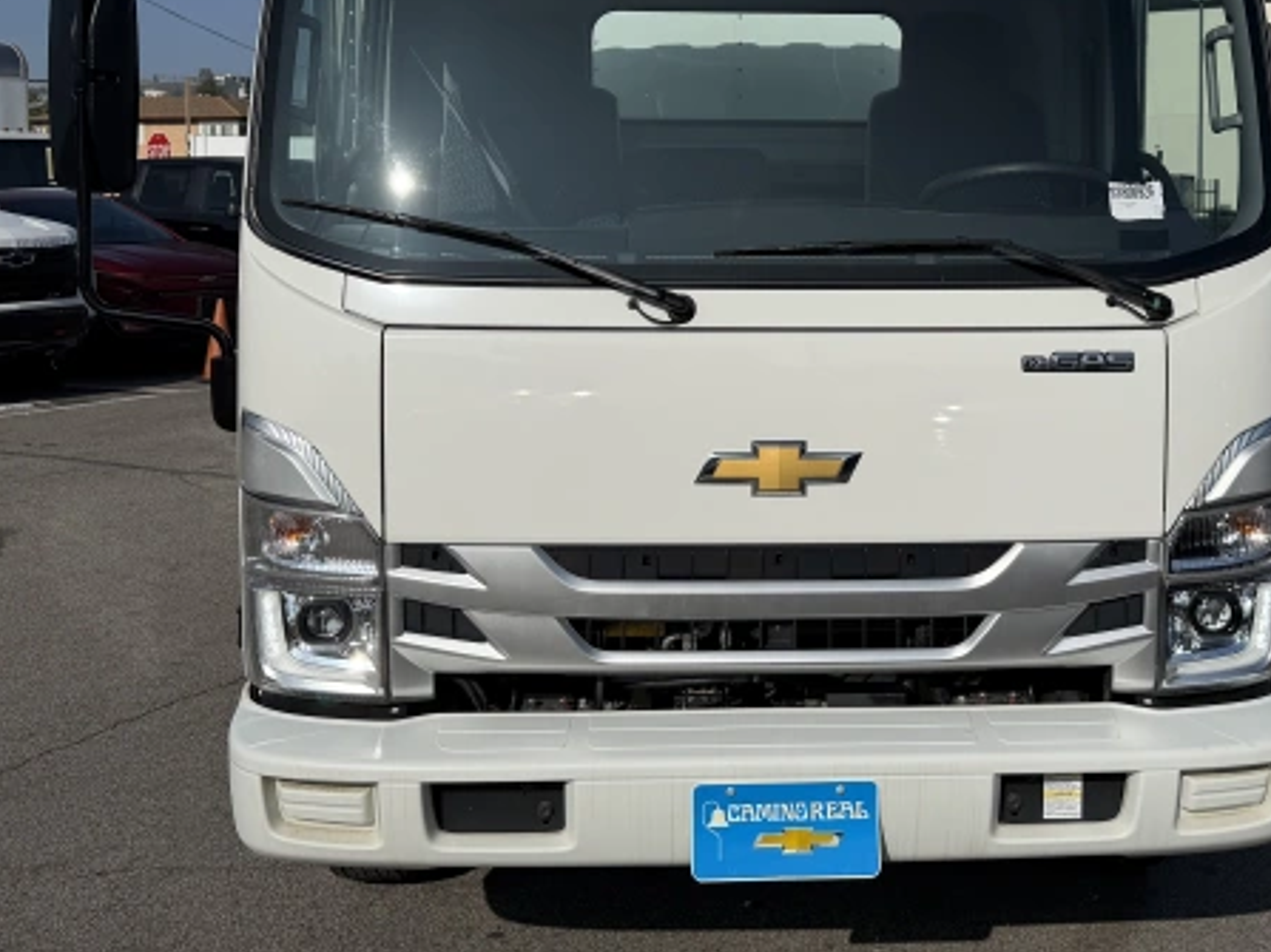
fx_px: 1578
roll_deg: +0.4
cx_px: 782
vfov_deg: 32.9
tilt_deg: -1.4
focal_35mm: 43
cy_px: 239
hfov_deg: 43.6
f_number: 1.78
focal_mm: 6.76
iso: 80
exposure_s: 1/14286
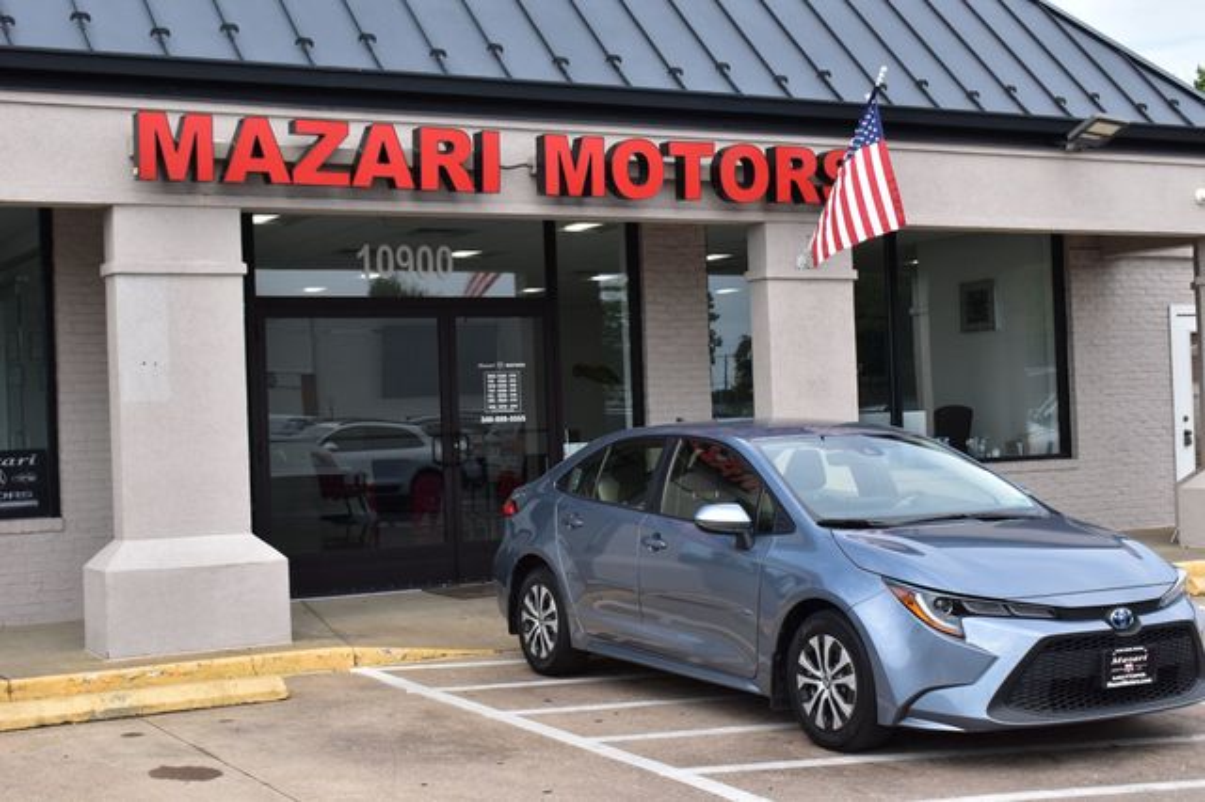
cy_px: 401
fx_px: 1756
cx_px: 602
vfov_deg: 25.7
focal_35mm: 52
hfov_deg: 37.9
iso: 400
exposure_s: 1/320
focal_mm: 35
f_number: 11
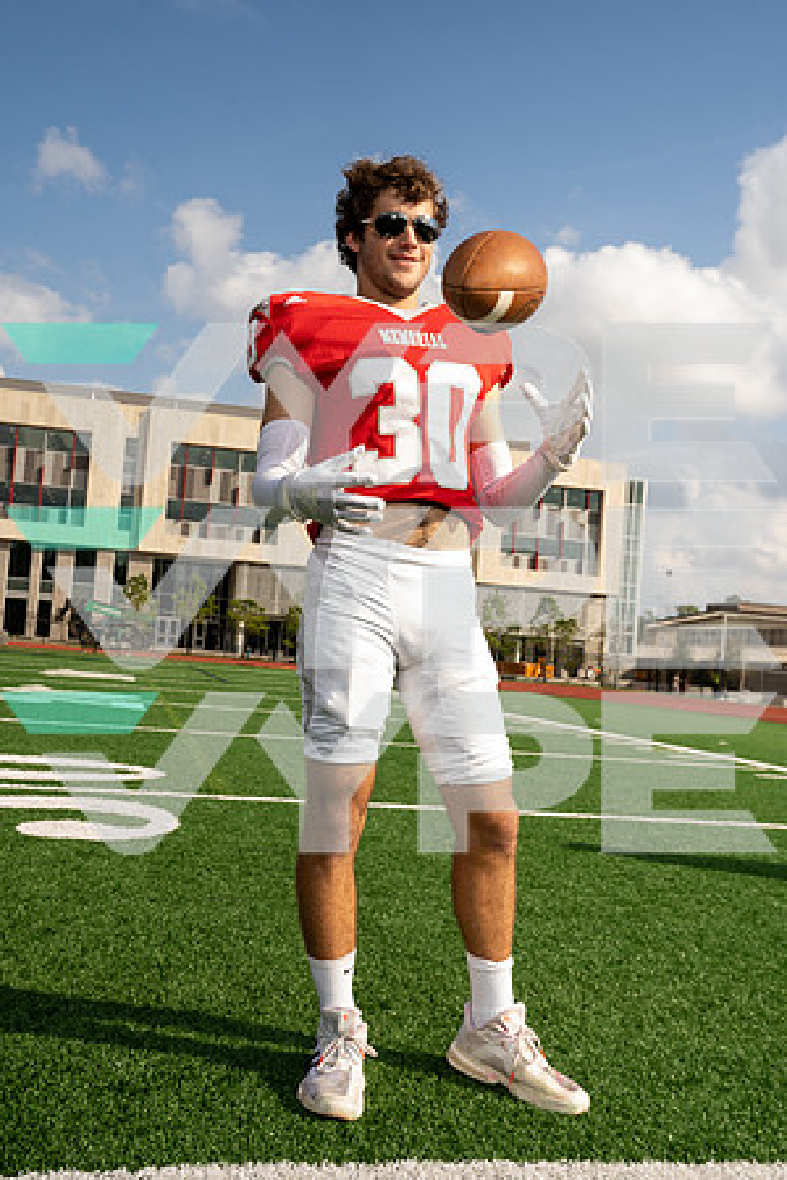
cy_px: 590
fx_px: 1148
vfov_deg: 54.4
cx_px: 394
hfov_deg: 37.9
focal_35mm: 35
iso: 200
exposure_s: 1/250
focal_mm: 35
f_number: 8
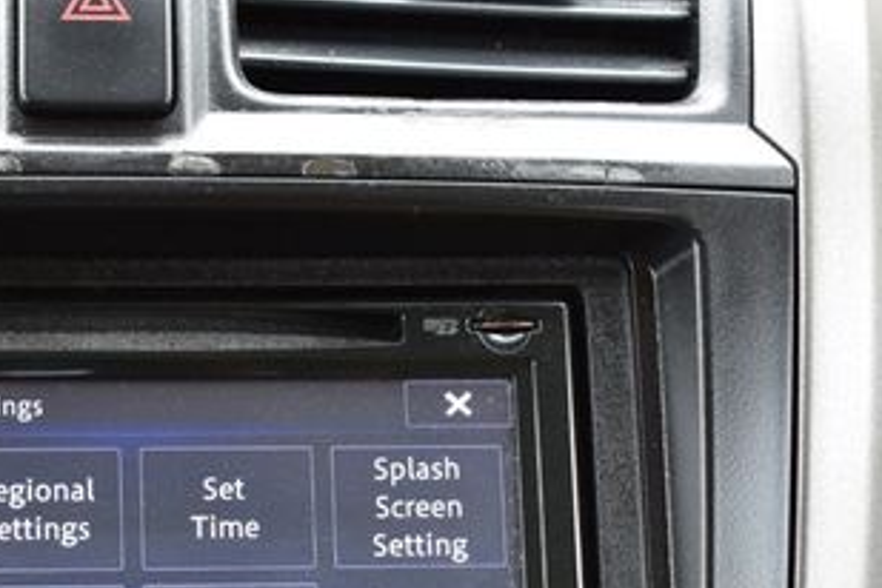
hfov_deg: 22.2
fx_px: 2206
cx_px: 117
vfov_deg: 14.9
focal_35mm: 90
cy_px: 585
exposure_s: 1/20
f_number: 6.3
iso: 400
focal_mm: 29
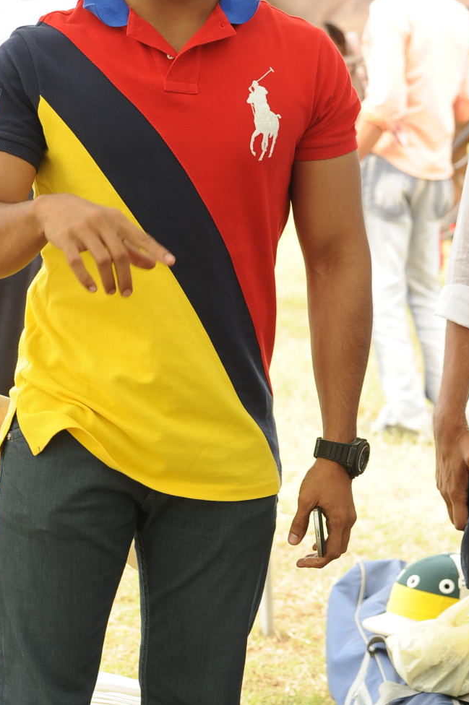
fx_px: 2408
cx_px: 170
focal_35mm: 123
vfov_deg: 16.6
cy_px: 269
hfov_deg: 11.1
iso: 400
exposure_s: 1/125
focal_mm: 75
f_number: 6.3
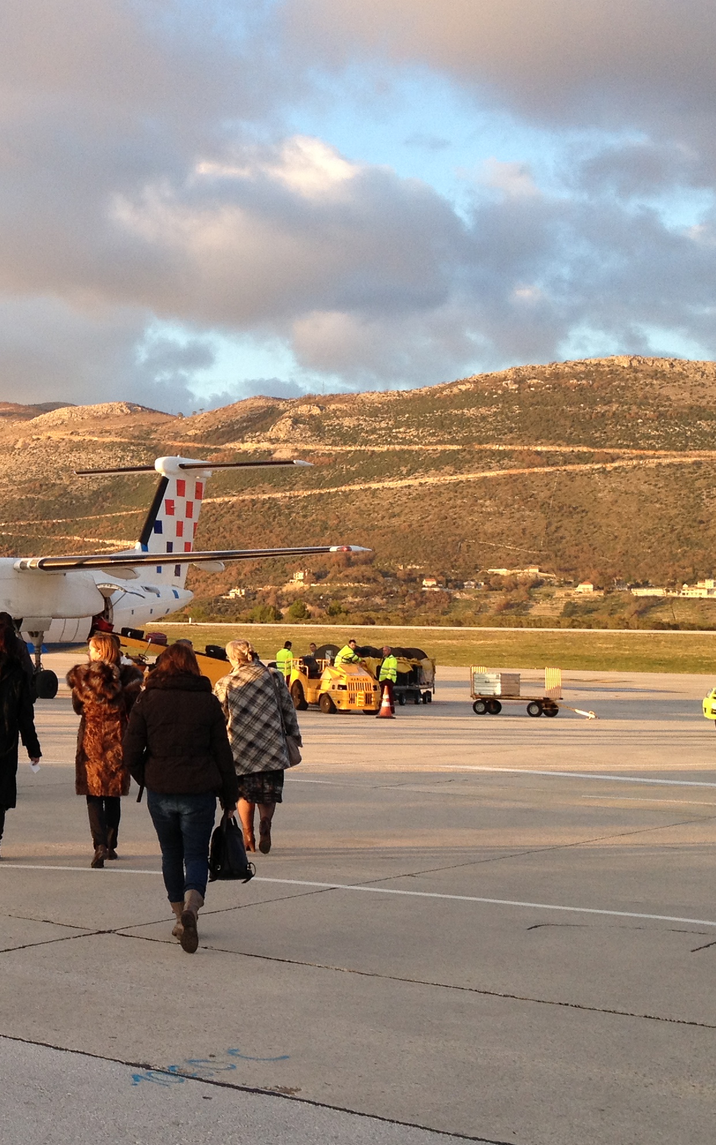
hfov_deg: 20.2
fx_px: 1904
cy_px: 564
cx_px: -92
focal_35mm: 61
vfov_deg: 33.5
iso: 50
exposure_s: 1/267
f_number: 2.4
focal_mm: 4.28
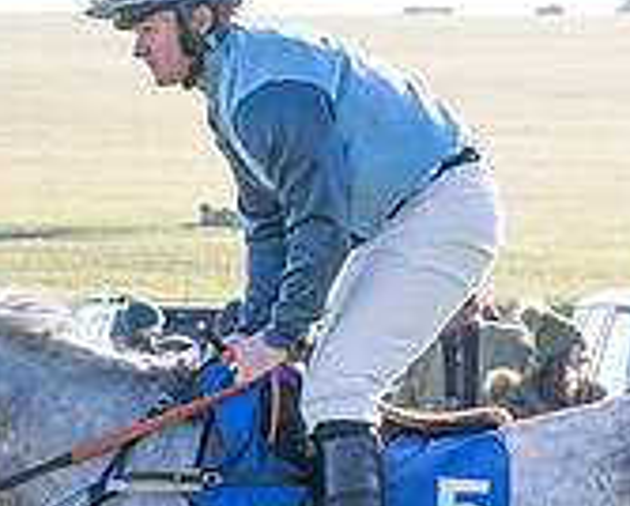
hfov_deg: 7.4
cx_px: 517
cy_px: 582
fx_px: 4891
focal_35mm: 262
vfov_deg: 5.9
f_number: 4
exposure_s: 1/1000
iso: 640
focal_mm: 46
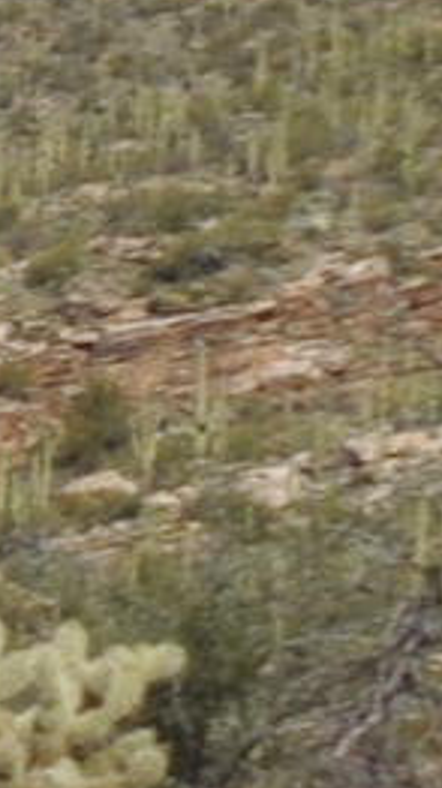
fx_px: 8998
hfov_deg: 2.3
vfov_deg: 5.0
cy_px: 1266
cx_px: -3801
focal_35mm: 431
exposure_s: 1/250
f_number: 8
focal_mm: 24
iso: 200
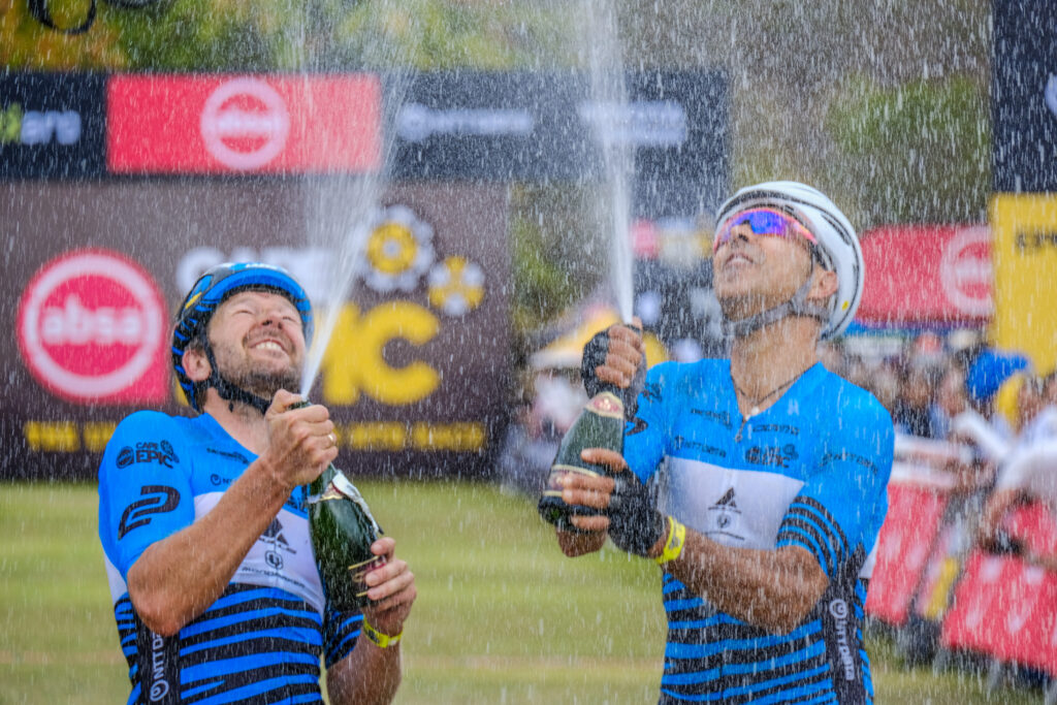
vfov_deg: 6.0
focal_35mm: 229
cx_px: 528
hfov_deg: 9.0
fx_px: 6724
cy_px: 352
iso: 400
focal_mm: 152.6
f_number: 6.2
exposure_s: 1/250
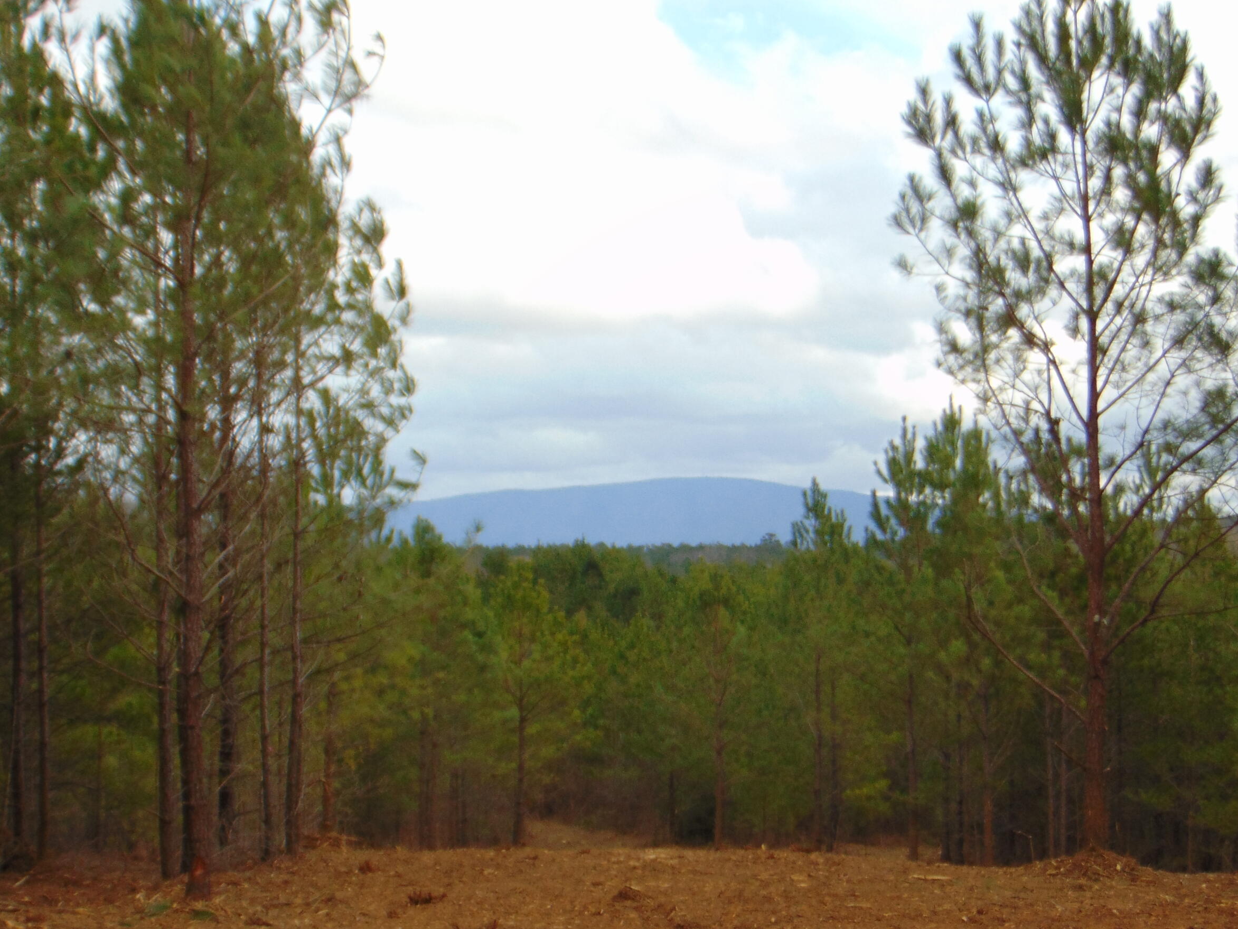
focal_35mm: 64
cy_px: 552
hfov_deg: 30.2
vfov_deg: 22.9
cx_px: 690
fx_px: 2289
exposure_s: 1/500
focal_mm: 9
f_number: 3.5
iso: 80
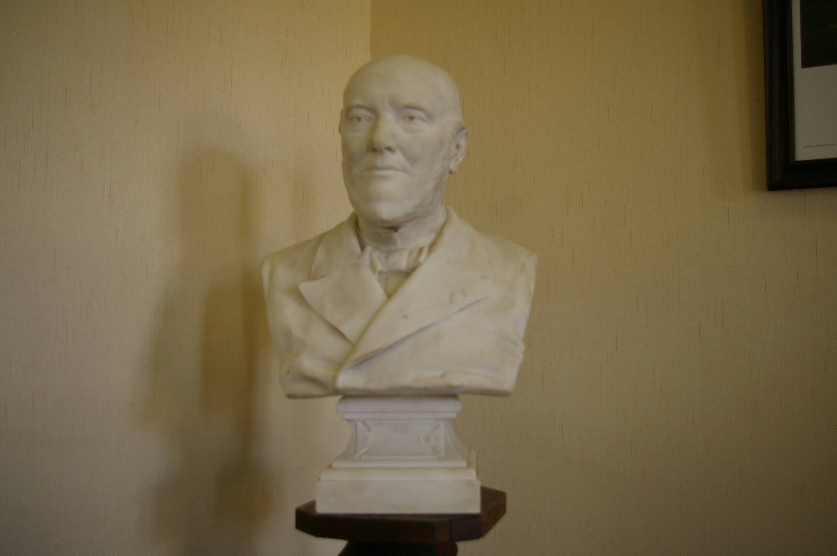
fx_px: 836
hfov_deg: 53.2
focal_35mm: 36
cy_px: 278
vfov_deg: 36.8
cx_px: 418
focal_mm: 24
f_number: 4
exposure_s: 1/60
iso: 400
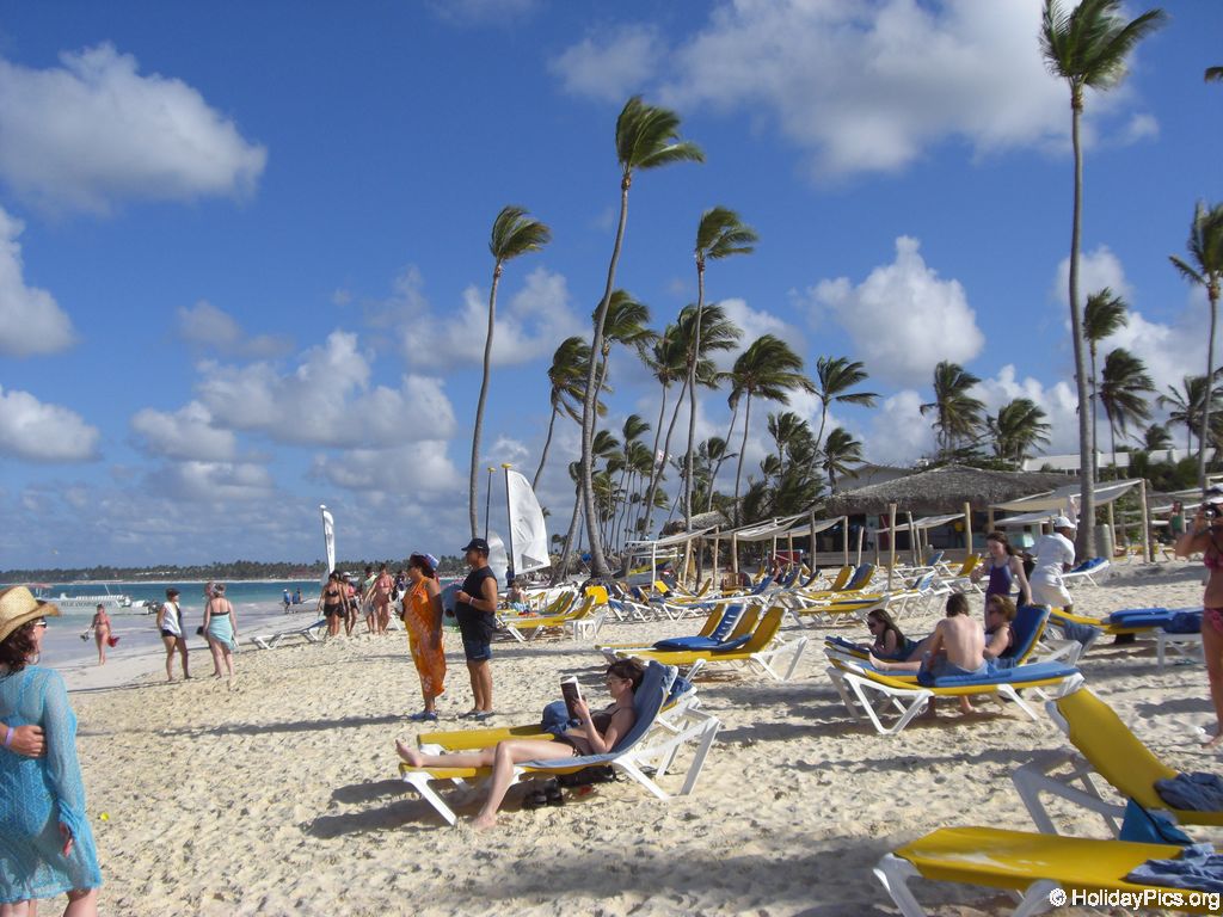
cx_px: 612
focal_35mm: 38
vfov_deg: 37.7
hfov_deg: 49.0
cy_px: 458
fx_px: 1343
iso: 64
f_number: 8
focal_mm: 6.2
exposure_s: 1/250
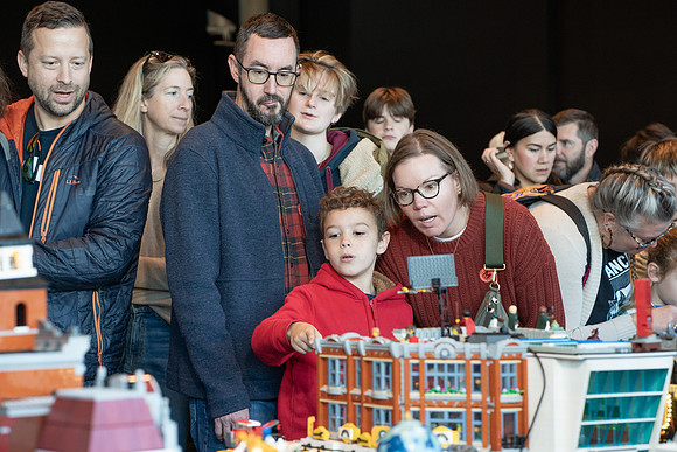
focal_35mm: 90
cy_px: 233
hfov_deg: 22.7
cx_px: 323
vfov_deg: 15.3
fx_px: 1685
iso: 2000
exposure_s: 1/160
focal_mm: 85
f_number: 5.6
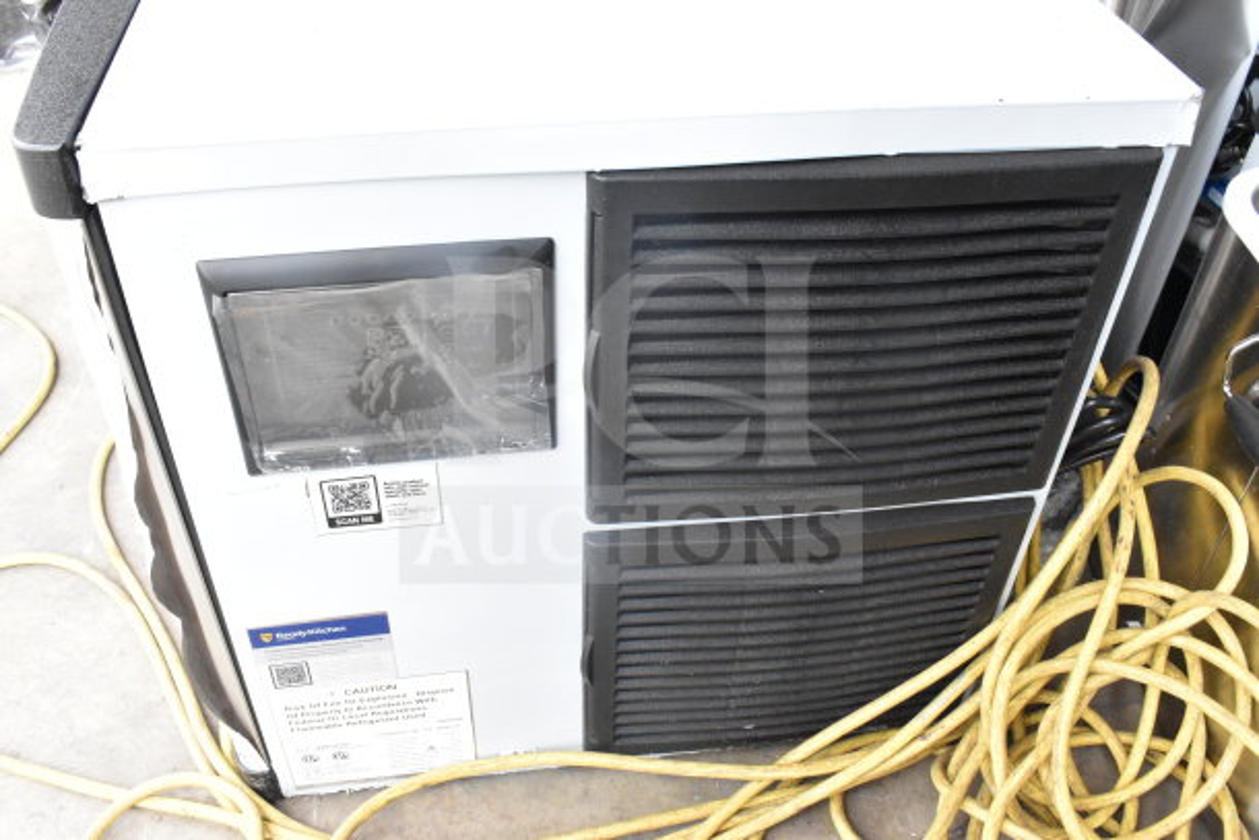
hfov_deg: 57.2
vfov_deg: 40.0
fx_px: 1154
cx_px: 630
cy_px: 420
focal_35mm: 33
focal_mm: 22
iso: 6400
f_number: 11
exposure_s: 1/500
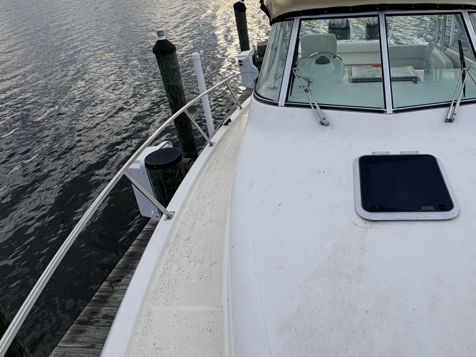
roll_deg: +2.9
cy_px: 105
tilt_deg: -24.9
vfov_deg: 53.2
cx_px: 333
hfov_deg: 66.7
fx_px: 344
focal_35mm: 25
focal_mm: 2.22
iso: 40
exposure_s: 1/770
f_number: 2.2
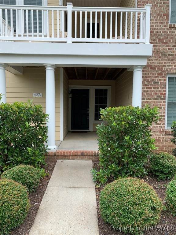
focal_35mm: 26
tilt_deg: -1.3
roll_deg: -0.7
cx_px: 88
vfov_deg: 67.3
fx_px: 176
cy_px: 118
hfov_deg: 53.1
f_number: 1.8
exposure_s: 1/777
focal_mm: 4.25
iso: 25
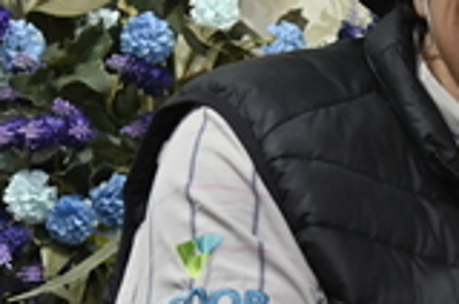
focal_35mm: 270
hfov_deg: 7.4
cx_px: 803
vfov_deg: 5.0
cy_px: 386
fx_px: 3436
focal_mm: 48
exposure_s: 1/60
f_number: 4
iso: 320
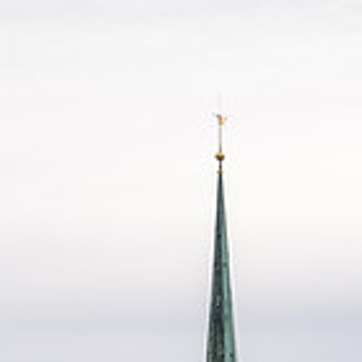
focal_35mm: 223
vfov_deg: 7.7
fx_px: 2638
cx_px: 214
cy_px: 482
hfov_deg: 7.8
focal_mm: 55
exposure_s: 1/680
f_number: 5.6
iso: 320
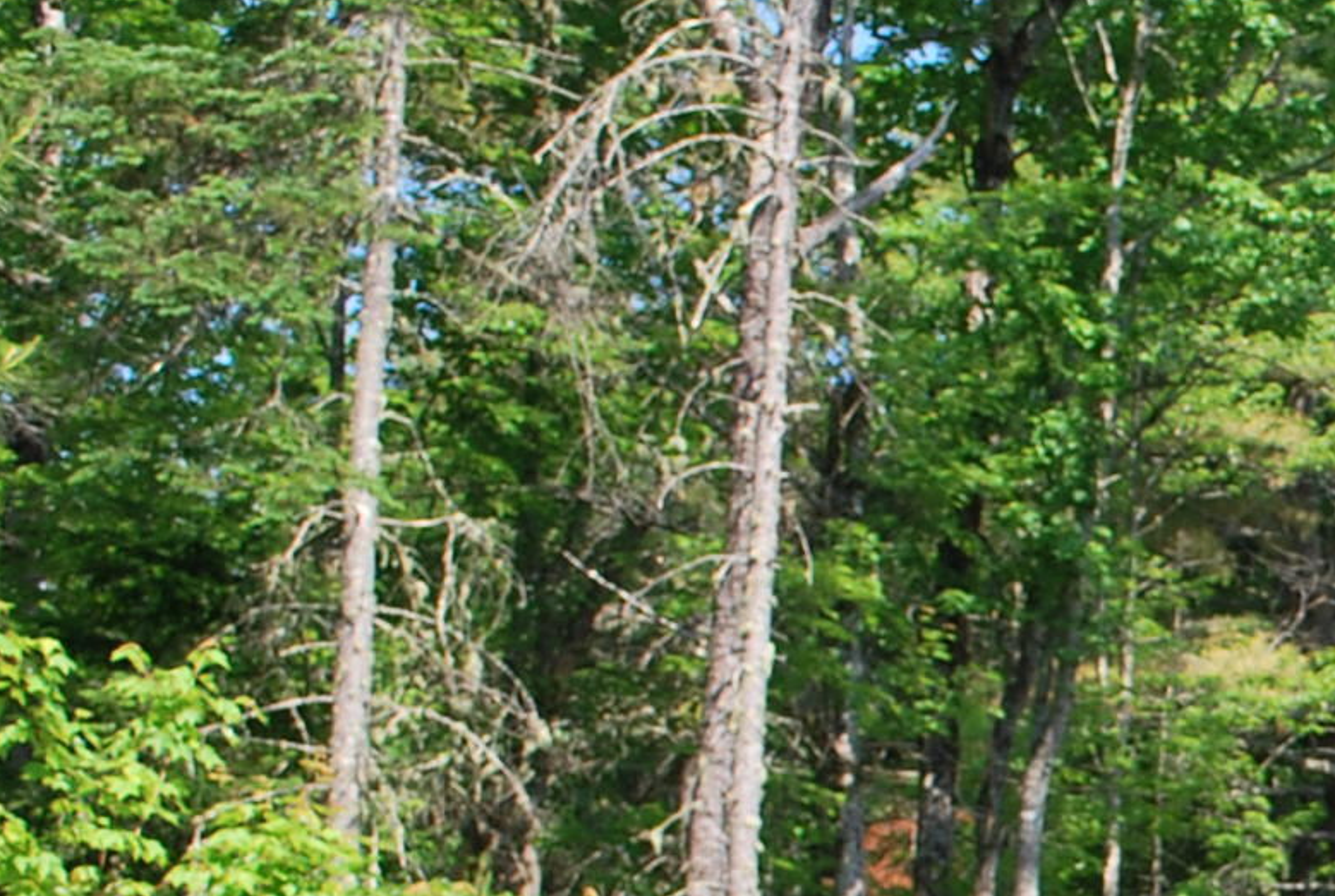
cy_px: 1097
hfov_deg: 13.9
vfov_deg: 10.1
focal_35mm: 134
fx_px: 4979
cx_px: 2256
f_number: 5.6
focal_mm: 24
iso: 100
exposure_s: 1/200
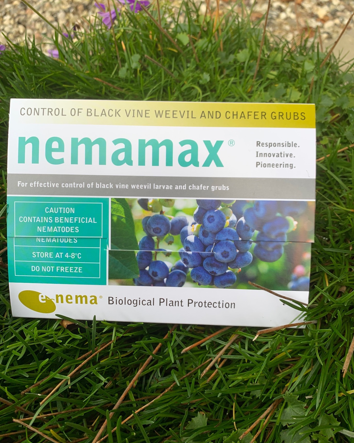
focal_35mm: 28
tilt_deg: -54.9
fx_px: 367
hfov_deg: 51.5
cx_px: 176
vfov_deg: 62.1
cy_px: 204
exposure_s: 1/124
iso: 25
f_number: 1.8
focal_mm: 4.25
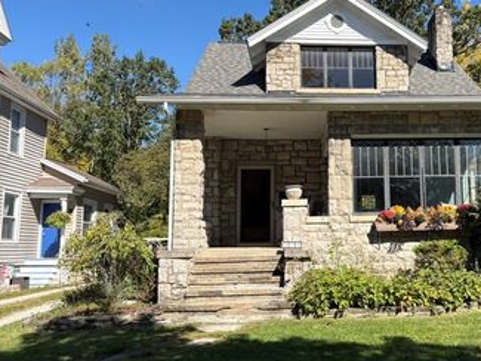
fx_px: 556
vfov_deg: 36.0
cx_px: 349
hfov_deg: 45.5
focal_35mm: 40
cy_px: 169
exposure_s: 1/2208
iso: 50
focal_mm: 5.96
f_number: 1.6
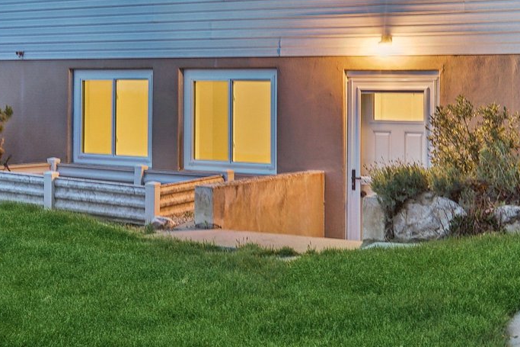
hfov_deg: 27.0
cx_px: 270
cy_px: 62
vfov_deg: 18.0
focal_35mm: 75
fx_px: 1083
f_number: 8
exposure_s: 3.2
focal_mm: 25
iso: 100
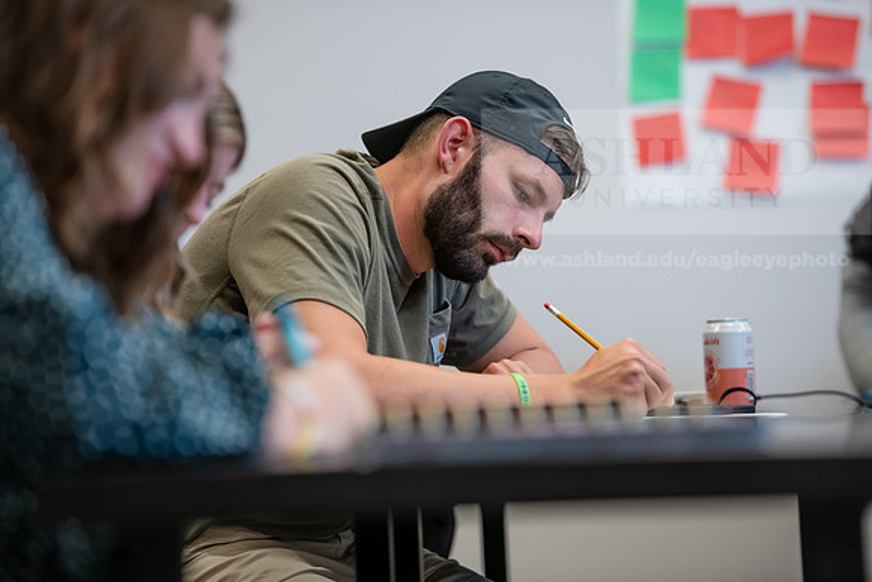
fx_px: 3755
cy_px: 291
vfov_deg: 8.9
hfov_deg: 13.2
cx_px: 436
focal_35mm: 155
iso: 1000
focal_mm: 155
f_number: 2.8
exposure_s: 1/200
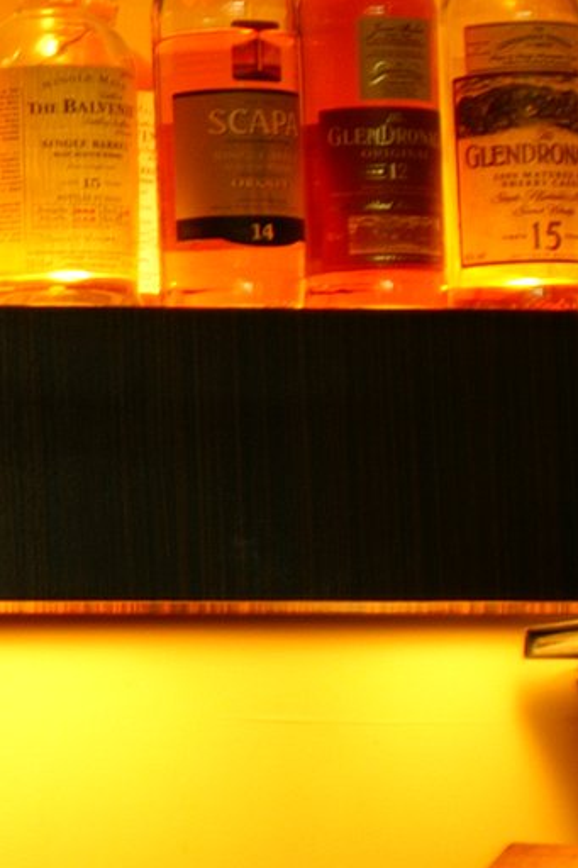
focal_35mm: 156
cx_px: -1017
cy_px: 273
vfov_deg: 13.1
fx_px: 3759
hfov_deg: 7.9
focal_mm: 26
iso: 100
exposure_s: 1/13
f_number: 3.5
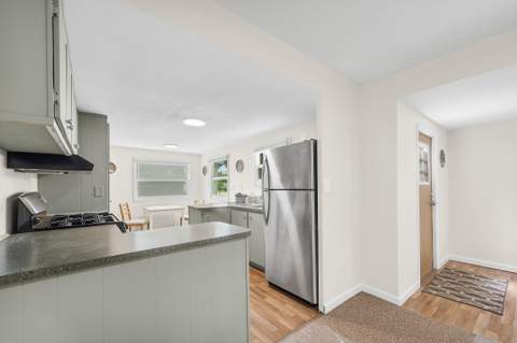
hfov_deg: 100.4
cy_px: 172
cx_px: 258
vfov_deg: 77.2
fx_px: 215
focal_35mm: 15
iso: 400
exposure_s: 1/5
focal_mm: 15
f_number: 8
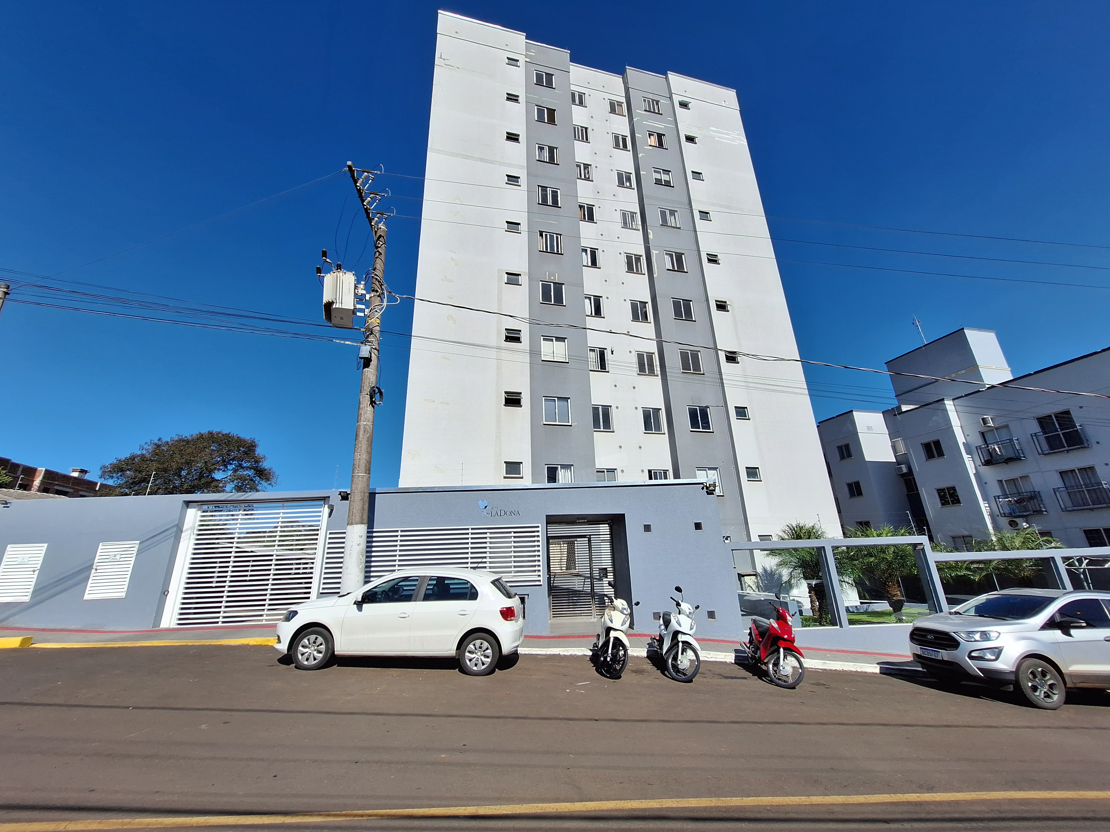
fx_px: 417
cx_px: 555
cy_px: 416
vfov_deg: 89.9
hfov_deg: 106.2
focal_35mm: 13
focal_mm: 1.74
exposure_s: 1/2604
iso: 40
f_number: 2.2
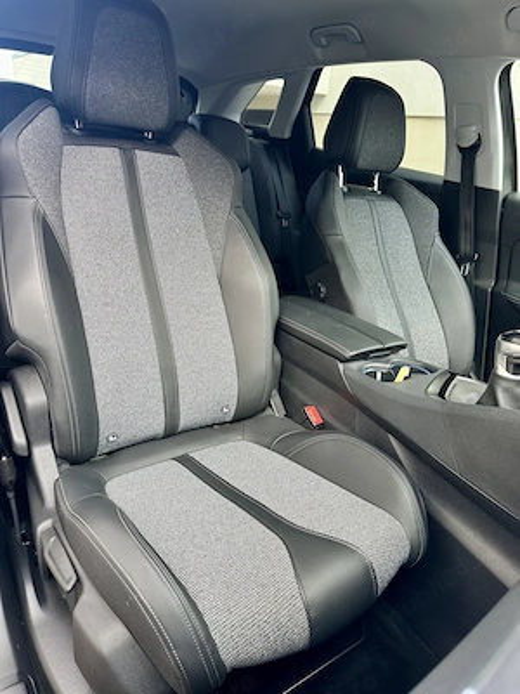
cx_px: 260
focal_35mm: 24
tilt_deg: -21.7
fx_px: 481
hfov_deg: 56.8
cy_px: 347
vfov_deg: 71.6
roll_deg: -7.5
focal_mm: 6.86
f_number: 1.78
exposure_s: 1/121
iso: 125
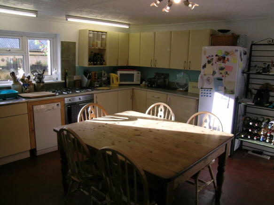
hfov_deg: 63.5
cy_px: 102
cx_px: 137
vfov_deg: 49.7
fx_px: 222
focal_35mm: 28
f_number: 3.1
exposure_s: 1/68.3
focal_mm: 5.8
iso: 50
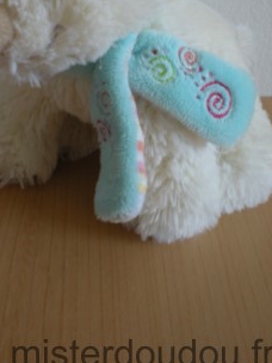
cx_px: 94
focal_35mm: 65
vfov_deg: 29.1
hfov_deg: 22.5
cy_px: 67
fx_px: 681
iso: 64
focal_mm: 6.3
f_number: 3.1
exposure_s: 1/12.2
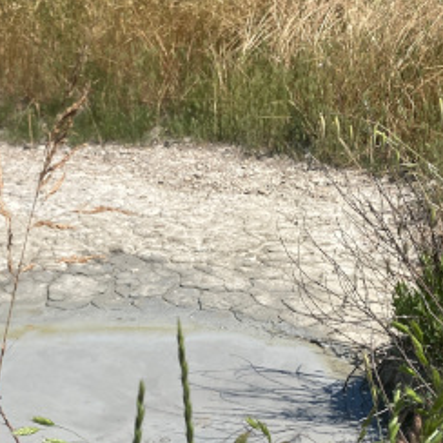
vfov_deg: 24.1
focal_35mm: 71
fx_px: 1028
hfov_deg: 24.3
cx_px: 189
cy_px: 315
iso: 20
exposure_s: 1/2288
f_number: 1.8
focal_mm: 3.99
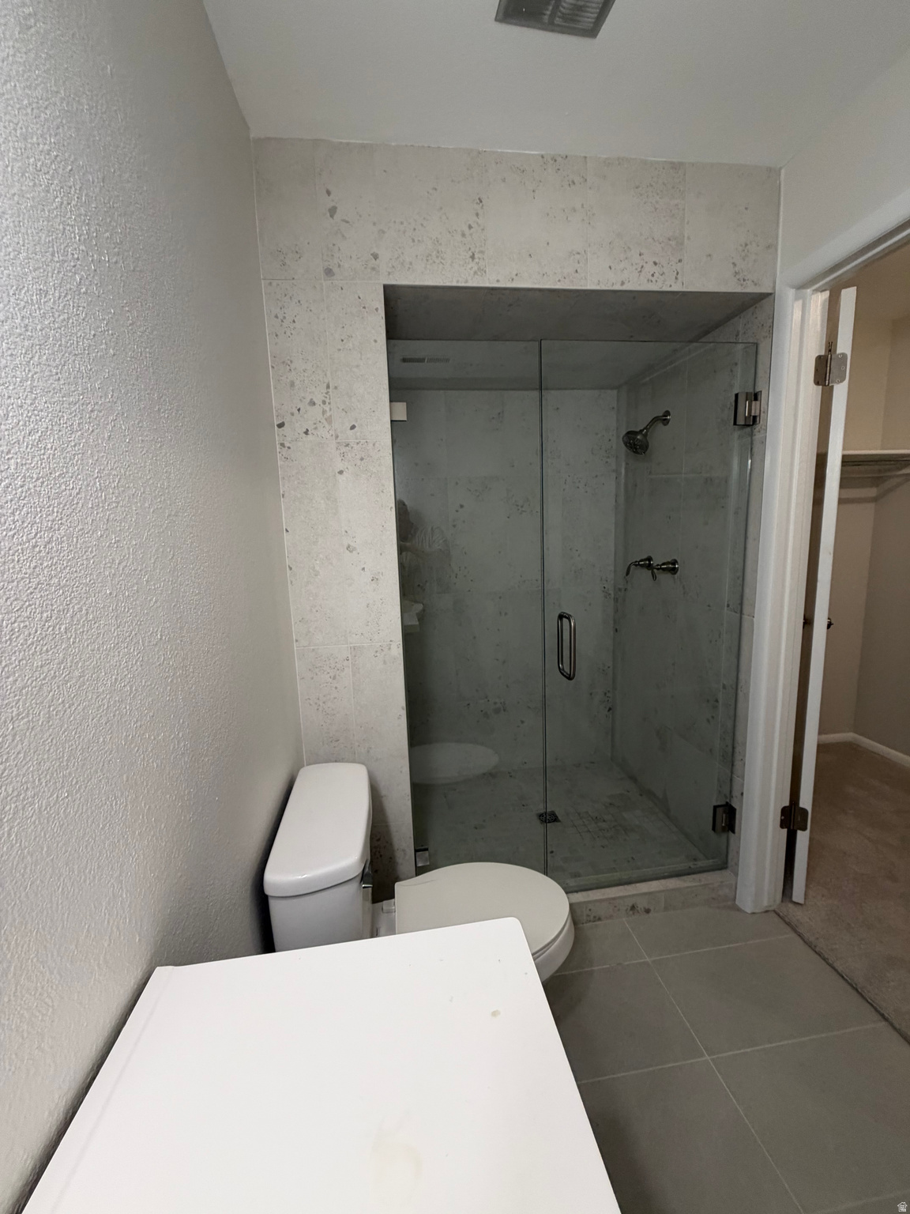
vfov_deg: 102.1
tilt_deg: -9.9
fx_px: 491
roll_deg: +2.6
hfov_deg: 85.7
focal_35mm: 14
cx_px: 455
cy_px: 607
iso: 250
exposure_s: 1/60
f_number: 2.2
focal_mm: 2.22
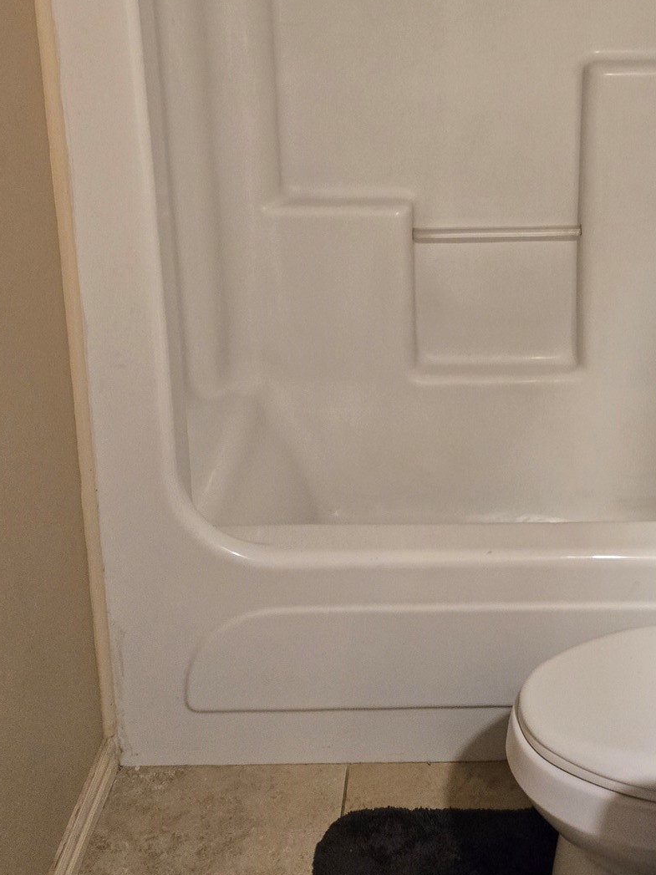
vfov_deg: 40.5
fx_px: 1137
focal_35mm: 45
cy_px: 190
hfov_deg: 31.5
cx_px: 502
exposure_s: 1/120
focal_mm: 5.4
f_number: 1.8
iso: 800
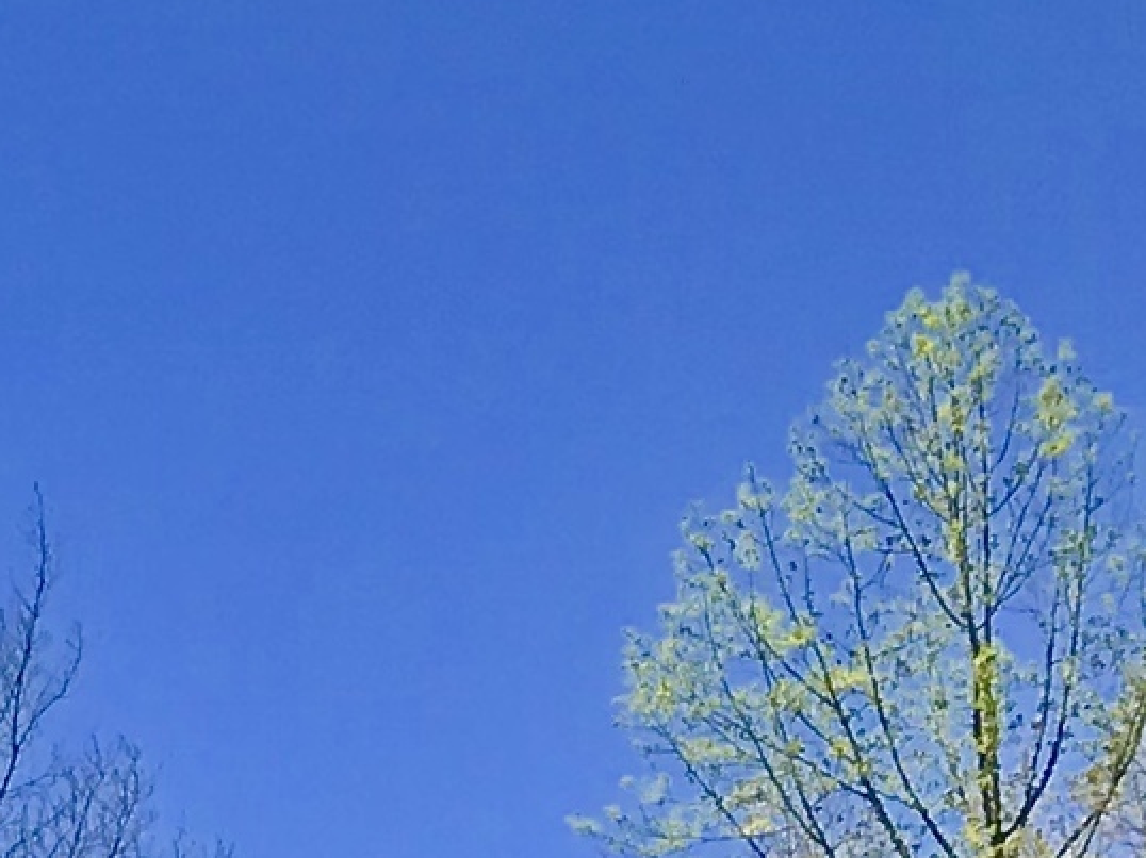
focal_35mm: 160
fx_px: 5295
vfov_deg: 8.6
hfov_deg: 10.0
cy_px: 1957
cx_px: -2019
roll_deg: -1.9
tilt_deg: +7.4
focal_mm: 3.99
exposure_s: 1/2179
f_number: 1.8
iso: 20
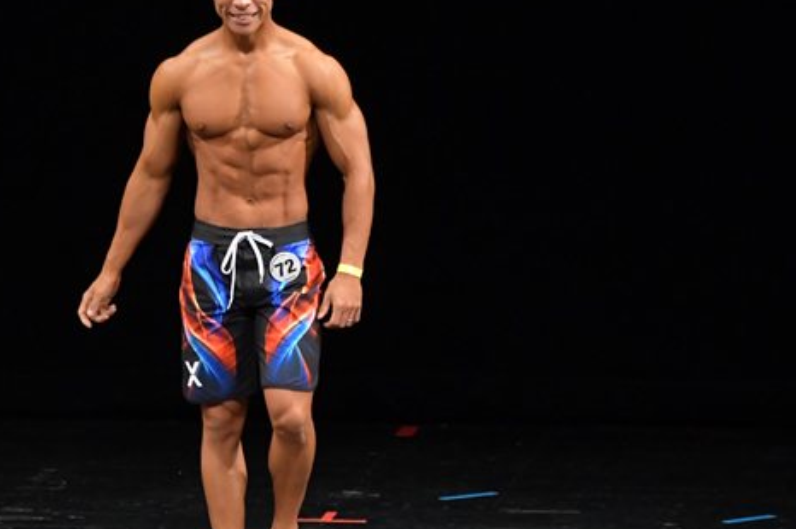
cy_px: 285
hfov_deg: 4.6
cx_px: 255
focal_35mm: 449
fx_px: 9921
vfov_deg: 3.1
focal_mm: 180
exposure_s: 1/400
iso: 3200
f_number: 5.6
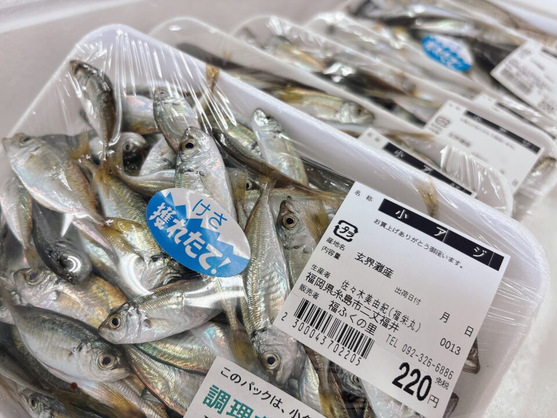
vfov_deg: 53.1
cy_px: 209
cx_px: 278
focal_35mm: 26
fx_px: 418
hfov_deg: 67.3
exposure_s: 1/120
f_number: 1.6
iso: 64
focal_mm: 5.96
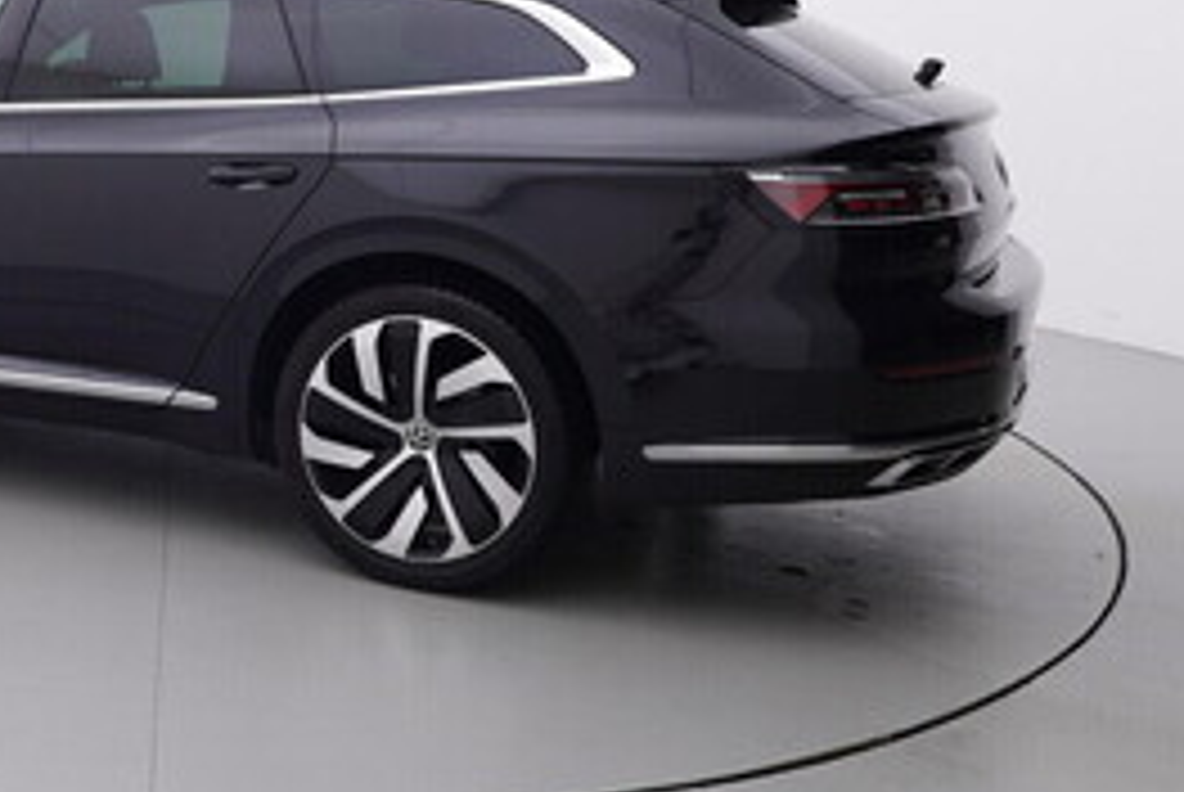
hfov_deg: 39.0
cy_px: 263
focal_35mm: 47
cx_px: 124
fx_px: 1549
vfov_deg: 28.5
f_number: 5
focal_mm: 15
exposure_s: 1/80
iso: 200
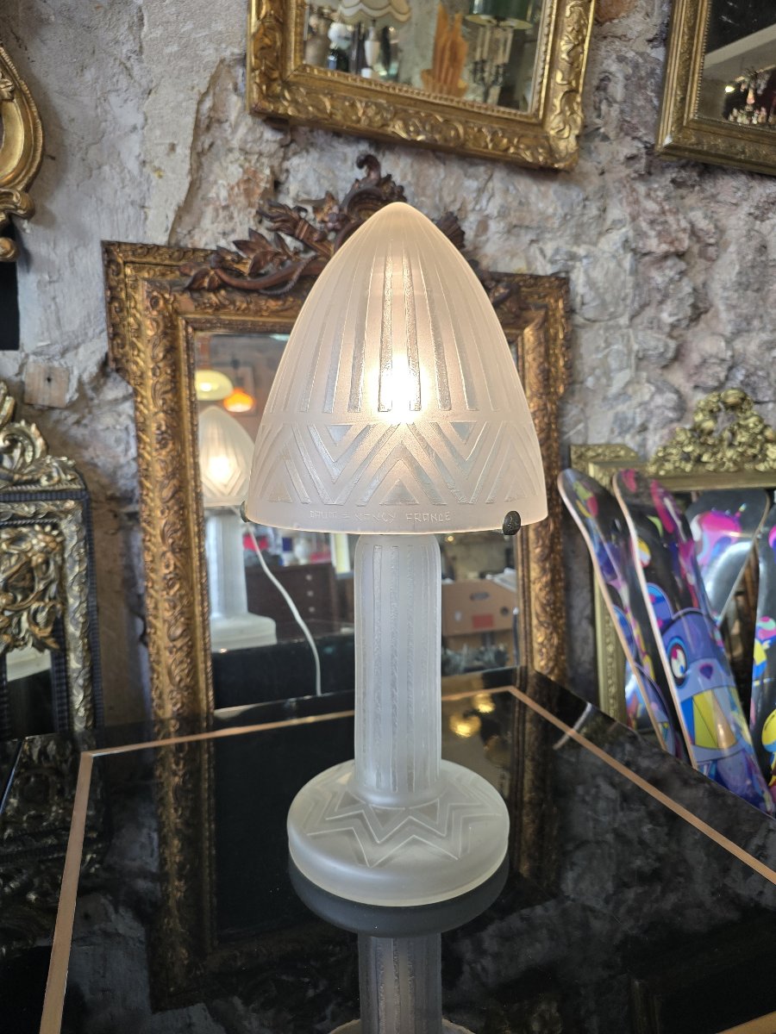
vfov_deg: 73.9
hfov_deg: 58.9
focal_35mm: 23
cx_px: 388
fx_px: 687
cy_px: 517
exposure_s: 1/100
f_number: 1.7
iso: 100
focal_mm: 6.3
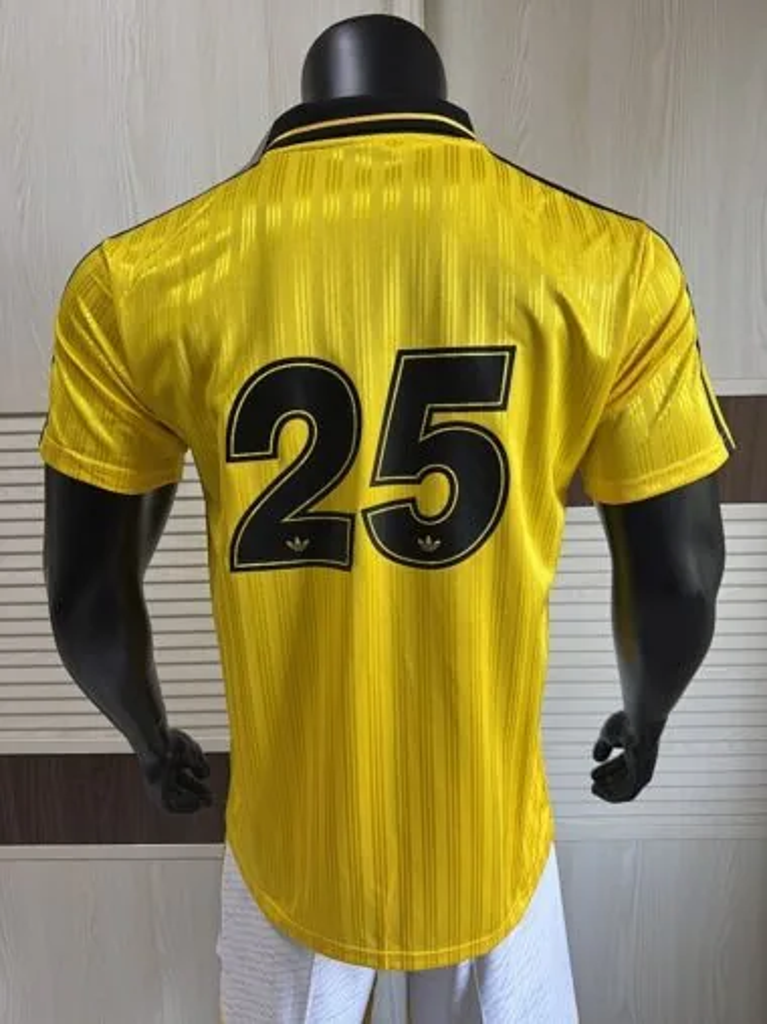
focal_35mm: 24
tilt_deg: -9.7
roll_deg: +1.4
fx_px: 709
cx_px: 384
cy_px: 512
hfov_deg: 56.8
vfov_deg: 71.6
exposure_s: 1/121
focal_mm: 6.76
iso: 160
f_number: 1.78
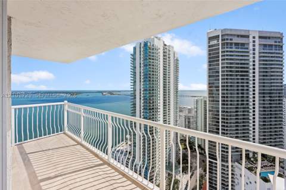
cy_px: 95
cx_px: 143
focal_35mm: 14
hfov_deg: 104.3
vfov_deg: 81.1
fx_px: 111
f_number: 8
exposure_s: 1/125
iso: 64
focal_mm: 14
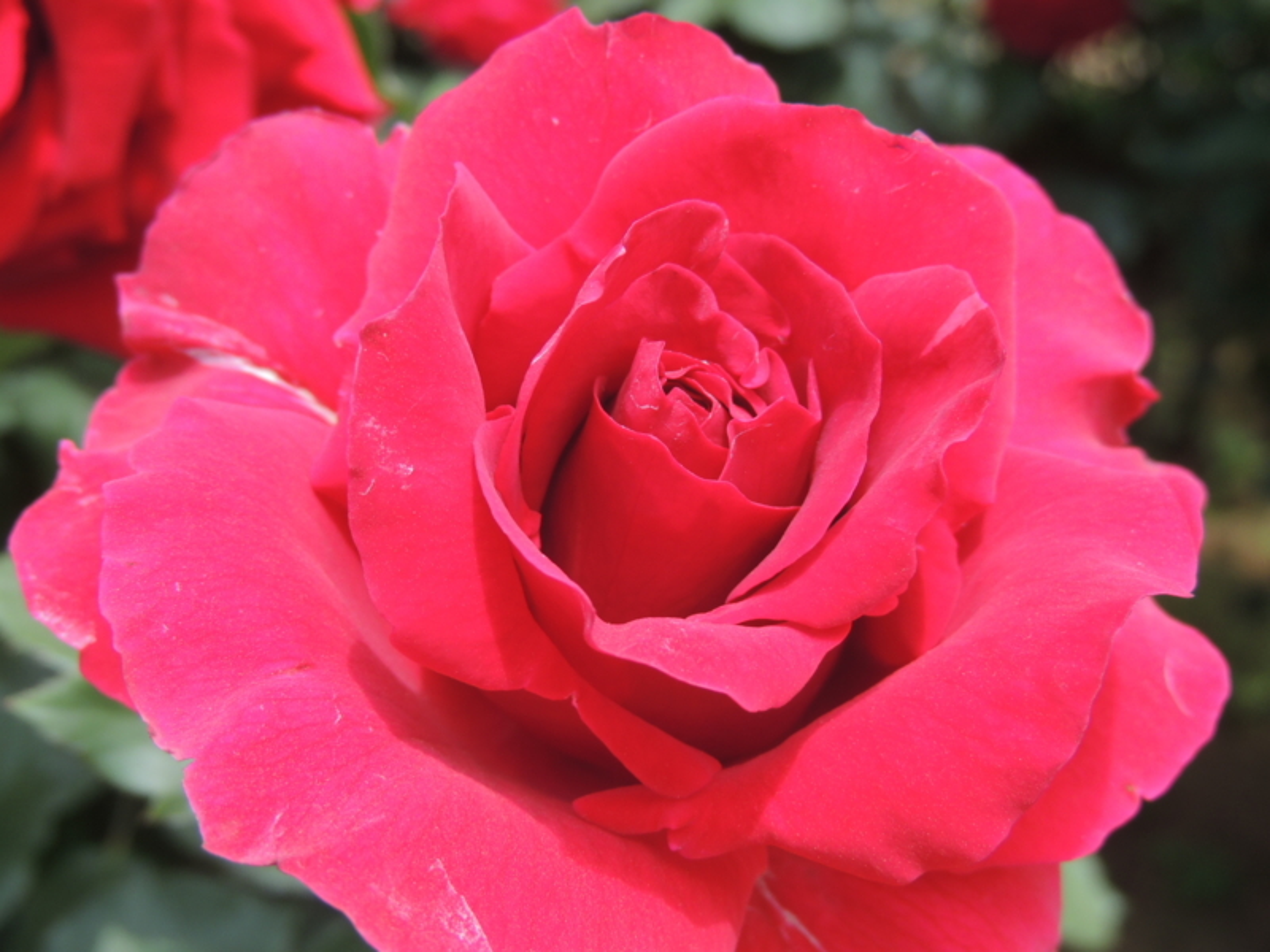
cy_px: 476
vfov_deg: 29.1
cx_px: 635
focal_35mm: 50
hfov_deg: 38.2
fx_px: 1834
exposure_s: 1/500
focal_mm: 8.9
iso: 100
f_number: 3.6
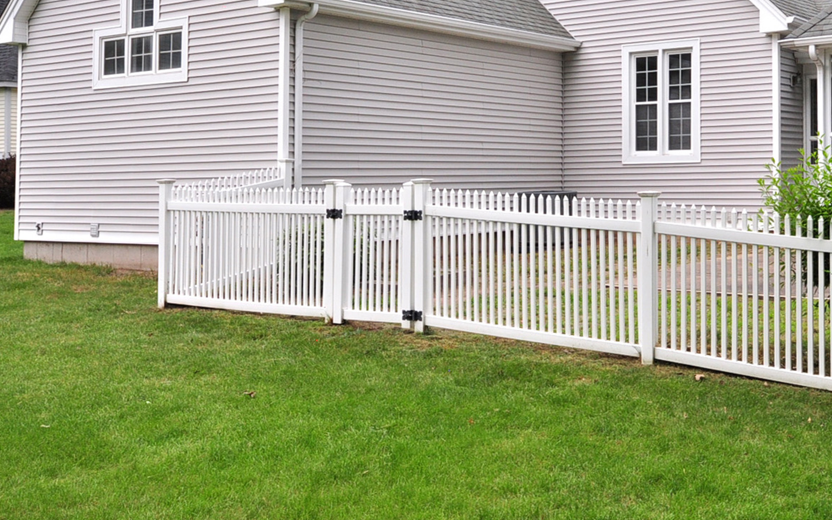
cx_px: 622
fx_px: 884
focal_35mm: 39
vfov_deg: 31.7
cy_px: 85
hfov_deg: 48.5
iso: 400
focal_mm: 16
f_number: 8
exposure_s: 1/500
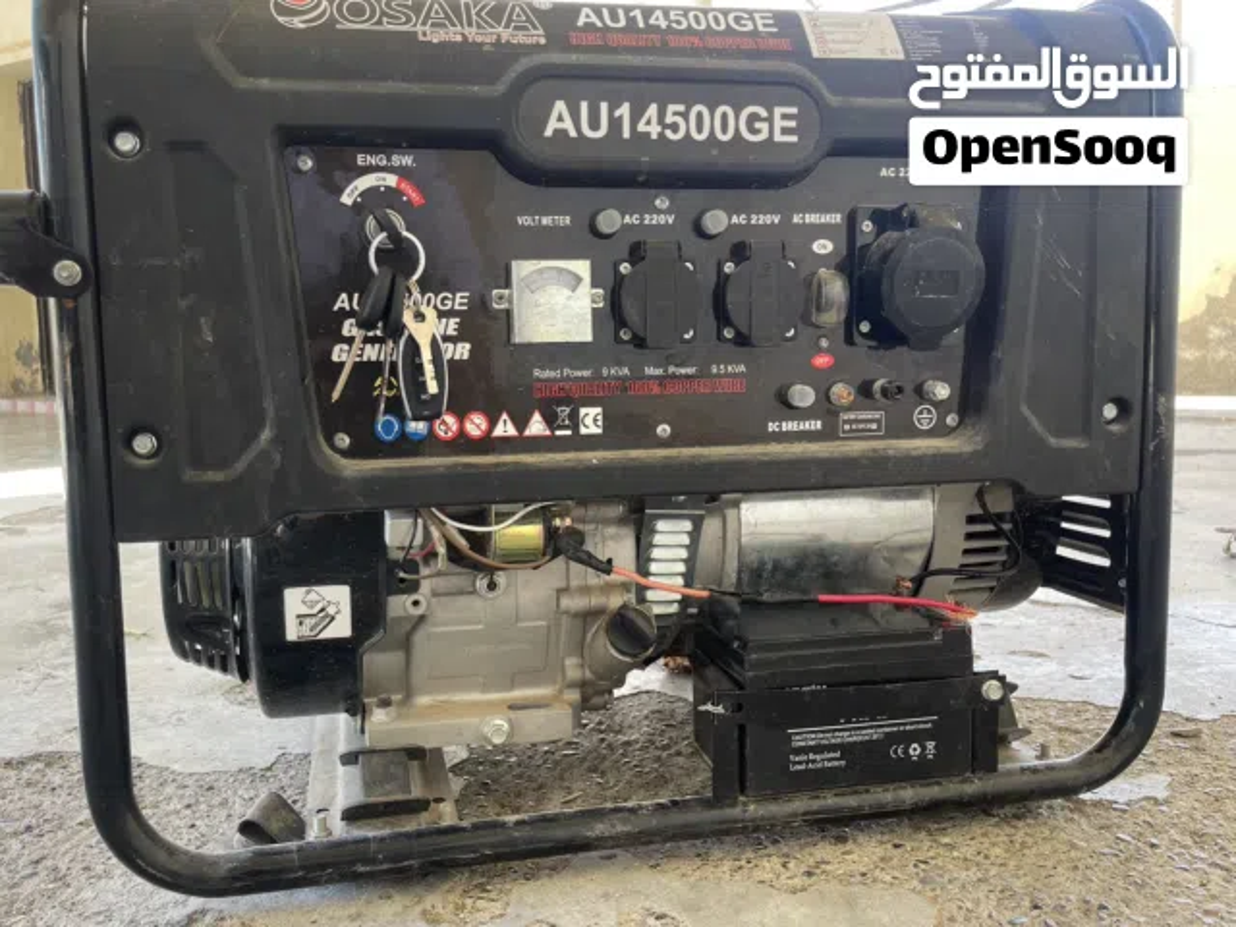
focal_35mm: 26
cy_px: 464
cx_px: 618
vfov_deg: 53.1
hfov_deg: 67.3
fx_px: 928
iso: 40
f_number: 1.6
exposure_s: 1/121
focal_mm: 4.2
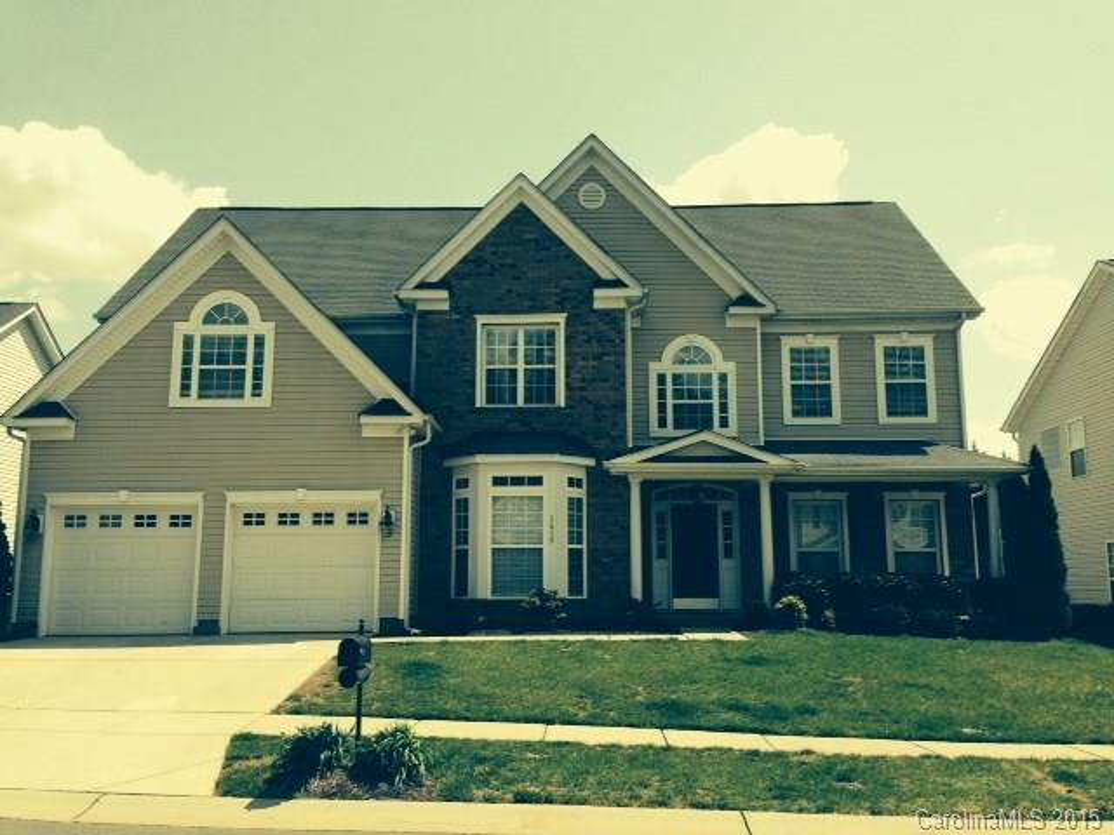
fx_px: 1062
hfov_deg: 55.4
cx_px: 557
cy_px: 418
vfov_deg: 42.9
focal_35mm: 33
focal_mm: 4.12
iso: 50
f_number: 2.4
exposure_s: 1/1355
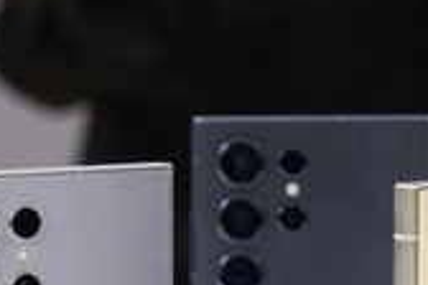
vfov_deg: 4.3
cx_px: 352
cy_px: 327
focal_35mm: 316
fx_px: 3757
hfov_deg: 6.5
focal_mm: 55
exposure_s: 1/20
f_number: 5.6
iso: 160
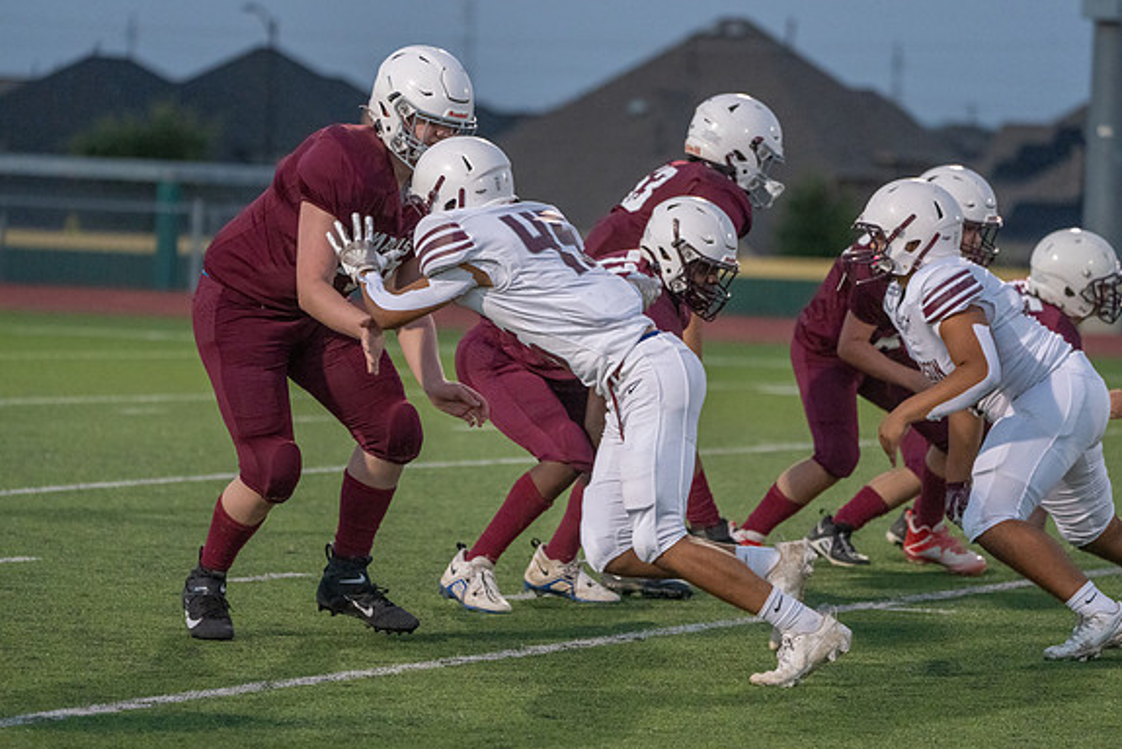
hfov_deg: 8.7
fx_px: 7390
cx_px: 562
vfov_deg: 5.8
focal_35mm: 237
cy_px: 375
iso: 8000
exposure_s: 1/1000
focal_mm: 235
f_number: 5.6
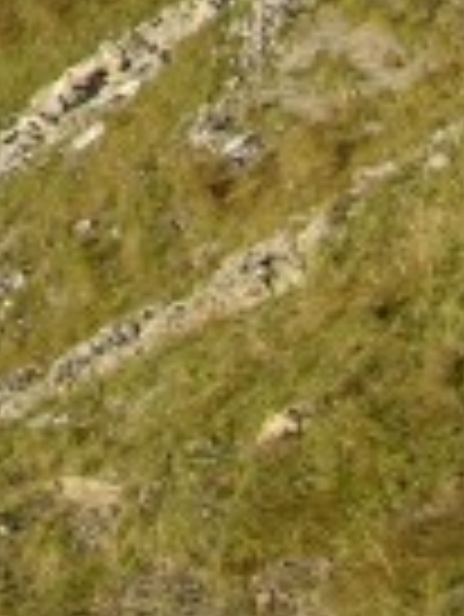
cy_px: -809
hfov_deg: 7.2
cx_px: -599
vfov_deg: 9.2
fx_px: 3498
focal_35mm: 196
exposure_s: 1/185
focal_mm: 8.9
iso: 50
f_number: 5
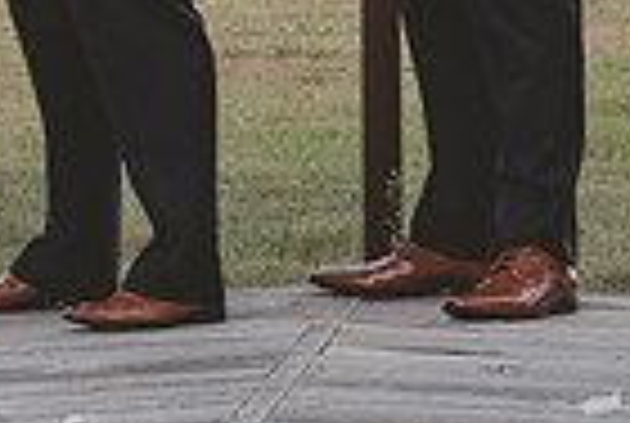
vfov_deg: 3.2
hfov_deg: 4.7
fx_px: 7611
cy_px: -295
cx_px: 518
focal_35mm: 434
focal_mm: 70
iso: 200
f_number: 5.6
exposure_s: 1/500
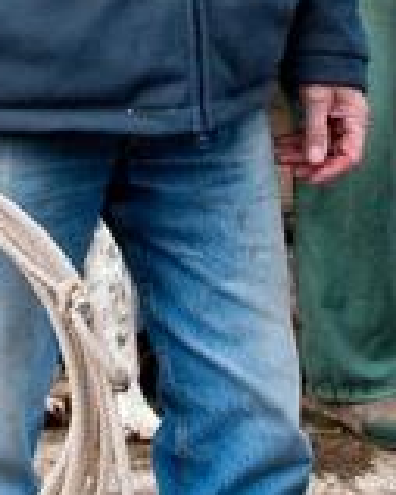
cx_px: -44
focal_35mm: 123
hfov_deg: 12.3
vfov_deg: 14.9
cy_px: -156
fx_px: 1804
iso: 400
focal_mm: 22
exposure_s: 1/100
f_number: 11
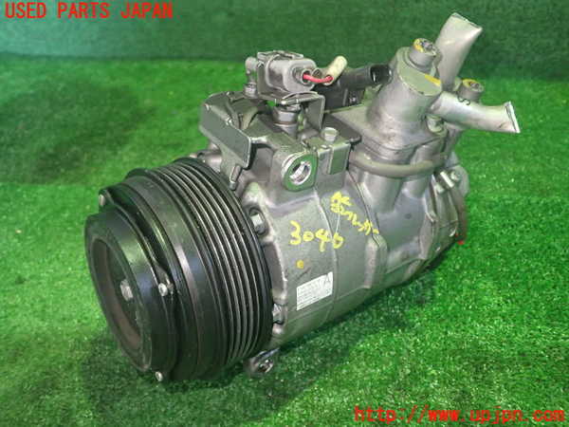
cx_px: 284
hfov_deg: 60.0
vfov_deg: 46.8
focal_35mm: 30
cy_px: 214
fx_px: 493
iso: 640
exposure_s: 1/30
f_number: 2.3
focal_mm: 5.4
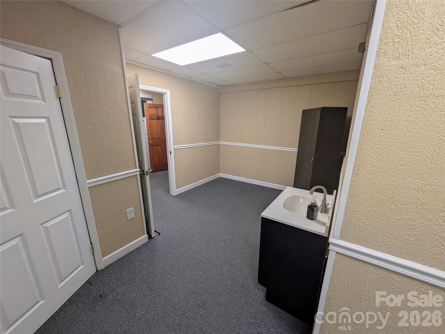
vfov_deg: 85.7
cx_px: 222
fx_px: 180
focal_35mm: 14
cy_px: 167
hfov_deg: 102.0
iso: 154
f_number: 2.2
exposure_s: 1/120
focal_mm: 1.83
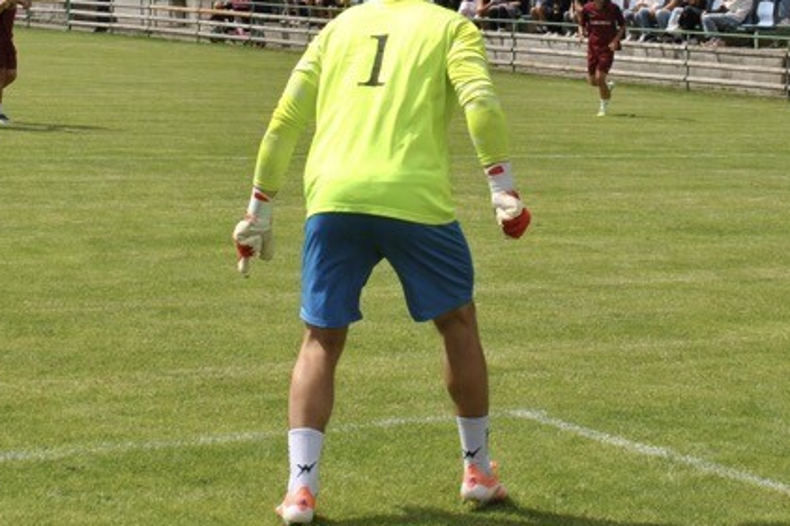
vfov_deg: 12.2
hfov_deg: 18.4
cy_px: -33
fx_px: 2435
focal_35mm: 111
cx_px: 406
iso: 100
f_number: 9
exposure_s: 1/320
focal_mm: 26
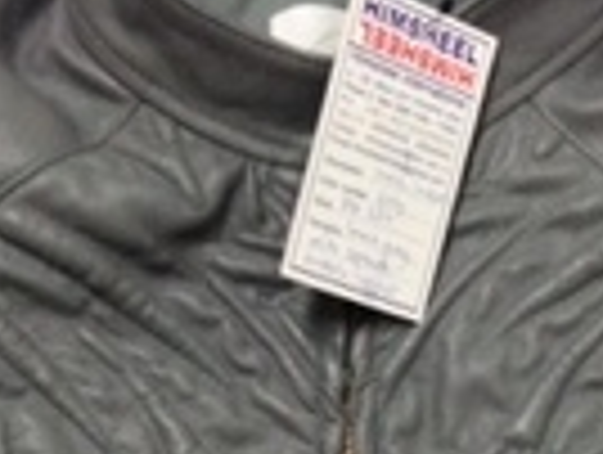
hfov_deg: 16.0
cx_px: 387
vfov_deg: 11.4
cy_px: 744
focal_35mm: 123
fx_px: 2146
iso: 400
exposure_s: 1/15
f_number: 2.4
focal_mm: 4.12
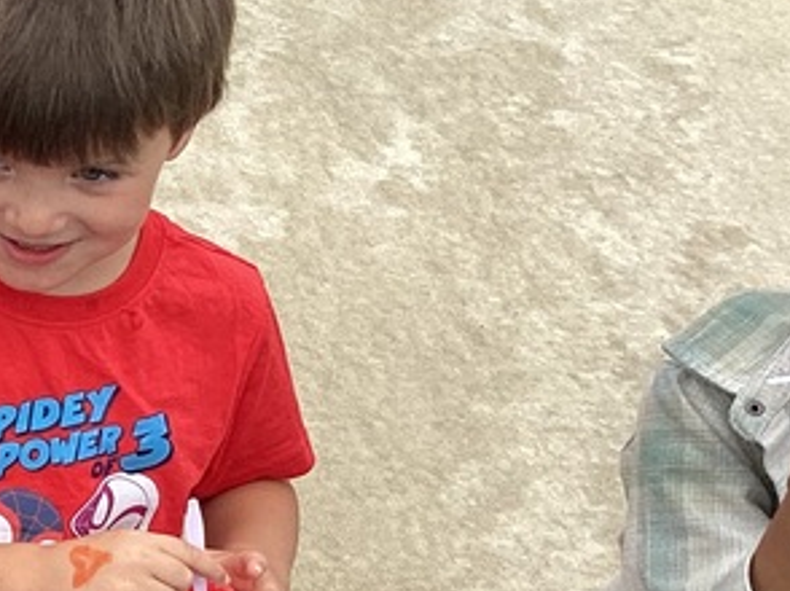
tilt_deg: -34.2
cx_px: -570
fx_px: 2463
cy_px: 481
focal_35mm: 108
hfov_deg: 15.9
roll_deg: +0.0
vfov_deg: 13.6
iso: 25
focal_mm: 3.3
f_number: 2.4
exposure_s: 1/299
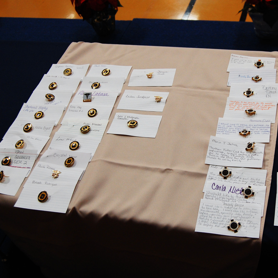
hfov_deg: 37.3
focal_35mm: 45
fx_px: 406
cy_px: 138
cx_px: 190
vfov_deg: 37.8
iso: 400
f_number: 5.6
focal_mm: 23
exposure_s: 1/125
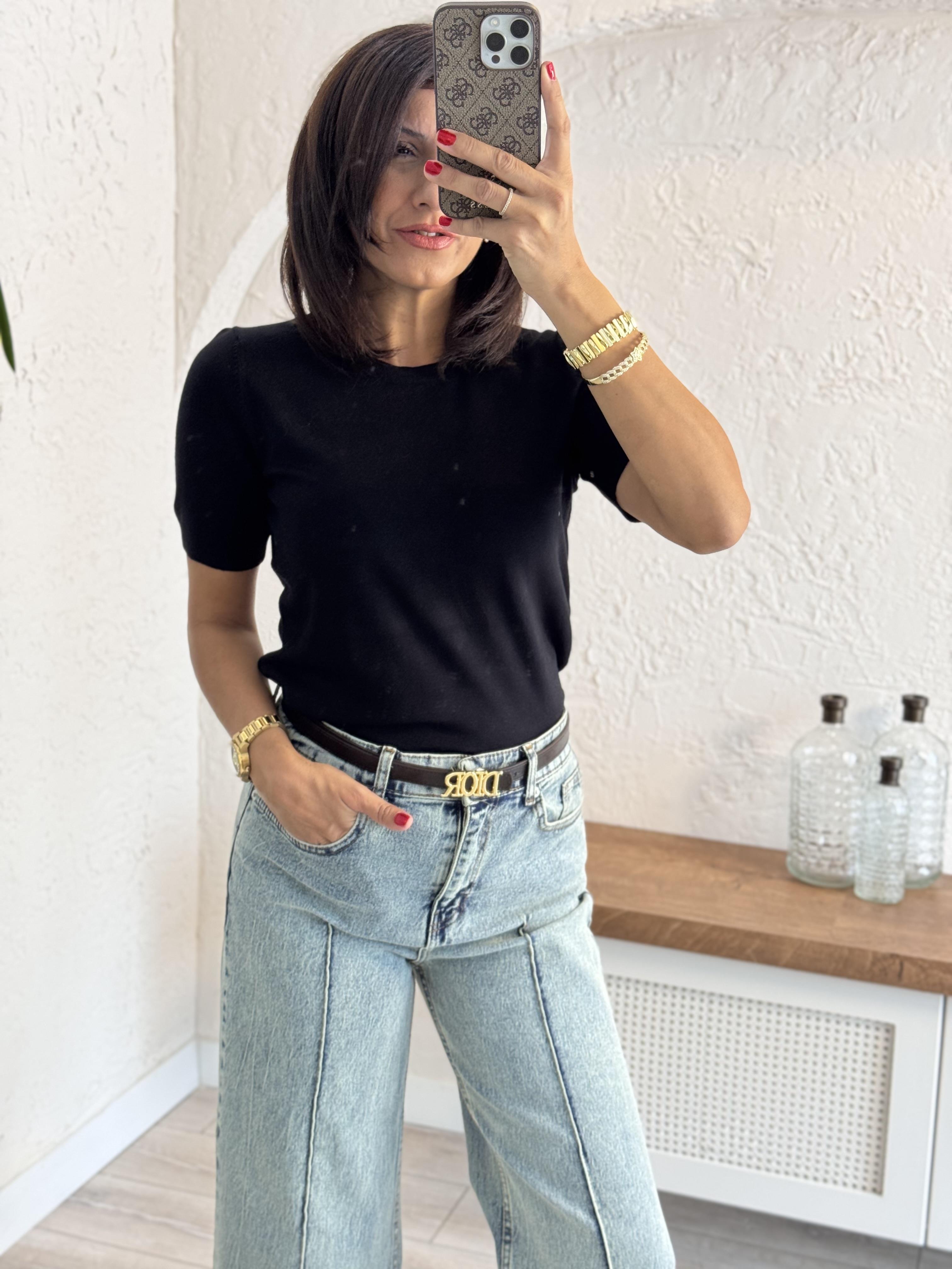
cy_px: 634
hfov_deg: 30.3
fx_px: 1760
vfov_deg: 39.7
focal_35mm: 48
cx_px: 476
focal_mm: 6.76
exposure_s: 1/74
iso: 100
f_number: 1.78
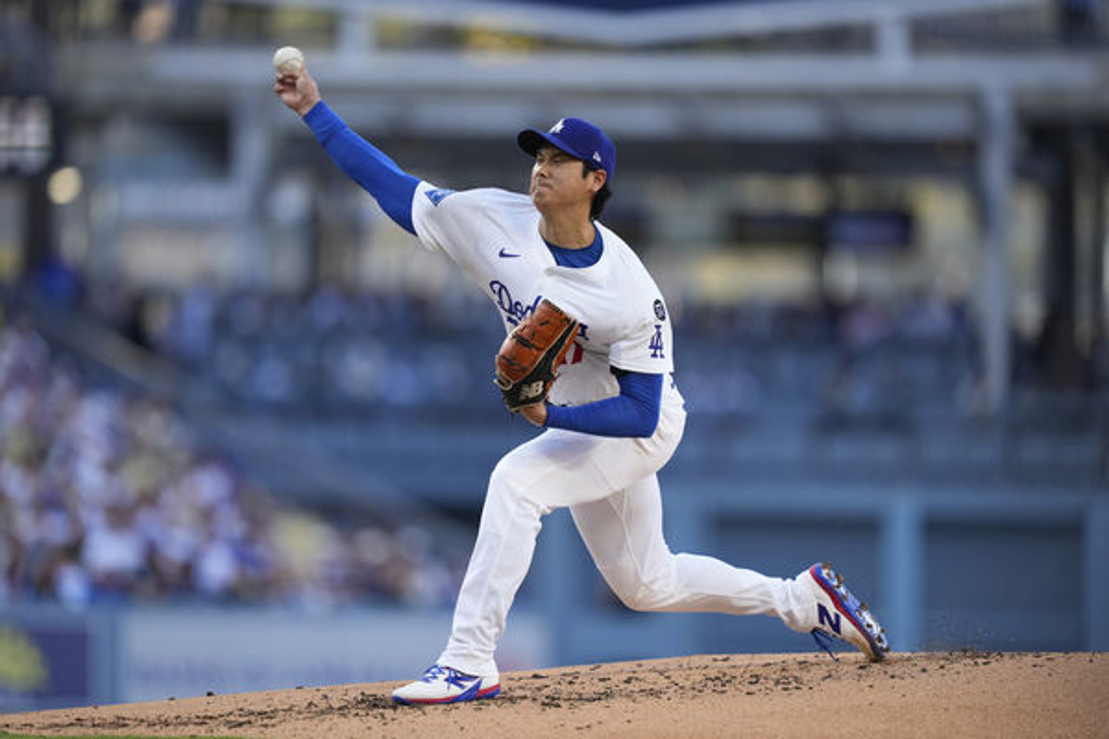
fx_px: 12321
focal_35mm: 400
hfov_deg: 5.2
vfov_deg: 3.4
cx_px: 554
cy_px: 370
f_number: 2.8
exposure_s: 1/3200
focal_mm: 400
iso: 1250
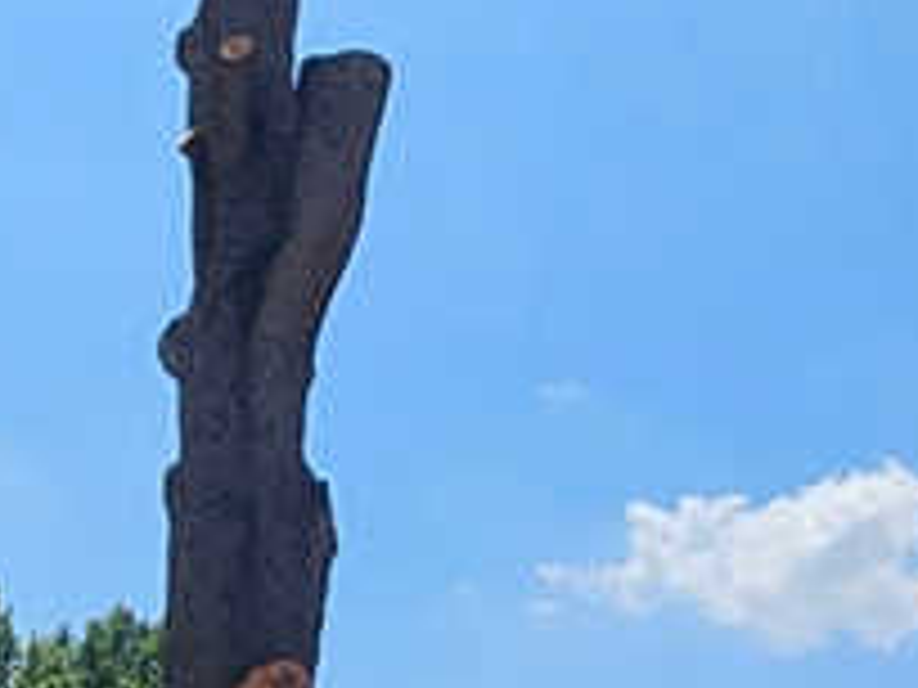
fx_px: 1803
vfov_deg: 21.1
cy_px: 630
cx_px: 254
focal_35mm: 68
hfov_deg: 28.2
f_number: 2.2
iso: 50
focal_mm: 2.2
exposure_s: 1/3687
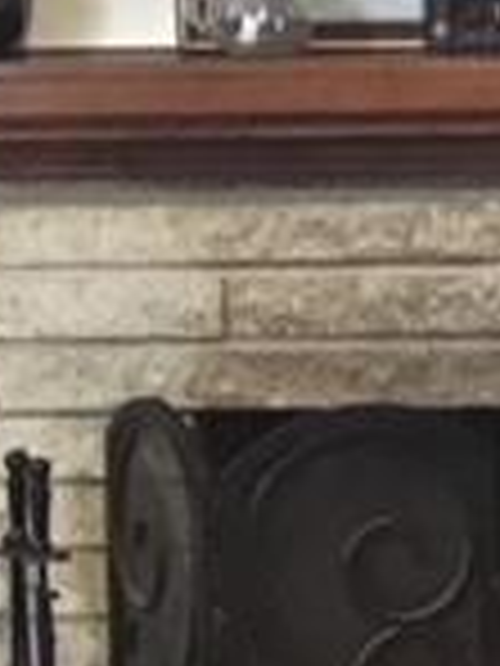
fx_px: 2581
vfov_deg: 14.7
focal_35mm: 134
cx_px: 725
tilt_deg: -5.3
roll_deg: +2.1
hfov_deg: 10.7
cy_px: 284
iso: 500
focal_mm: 3.3
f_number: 2.4
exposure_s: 1/15
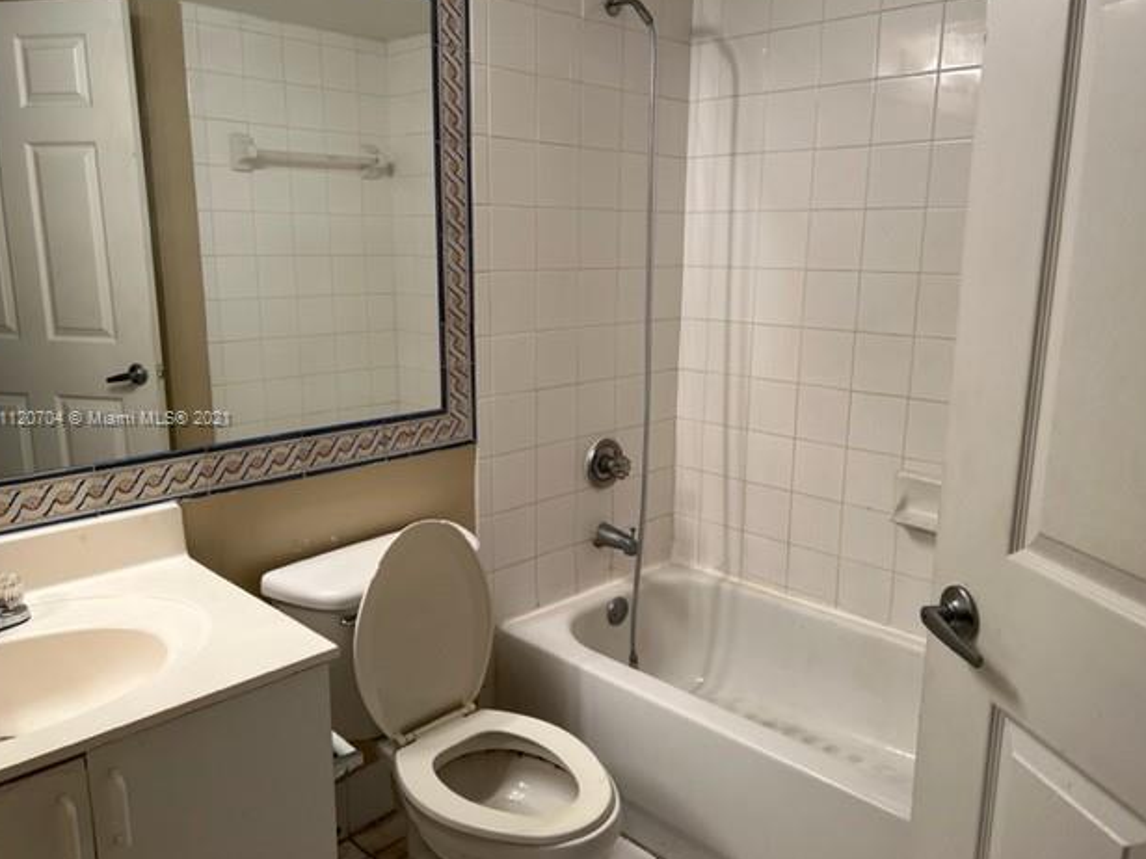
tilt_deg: -10.7
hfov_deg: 65.3
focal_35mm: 27
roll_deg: +0.0
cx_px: 569
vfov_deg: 51.4
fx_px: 894
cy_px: 420
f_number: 1.5
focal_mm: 5.7
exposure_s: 1/120
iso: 64
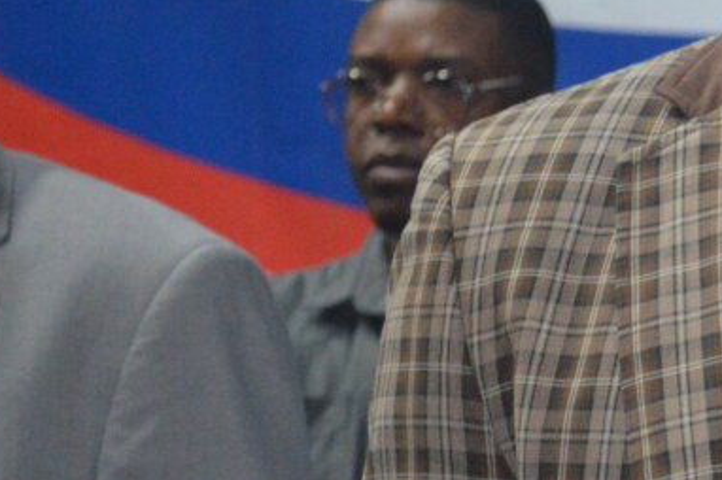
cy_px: 386
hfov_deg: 6.4
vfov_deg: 4.4
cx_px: 1486
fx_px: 6292
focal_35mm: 314
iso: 1600
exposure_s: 1/60
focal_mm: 50
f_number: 5.6
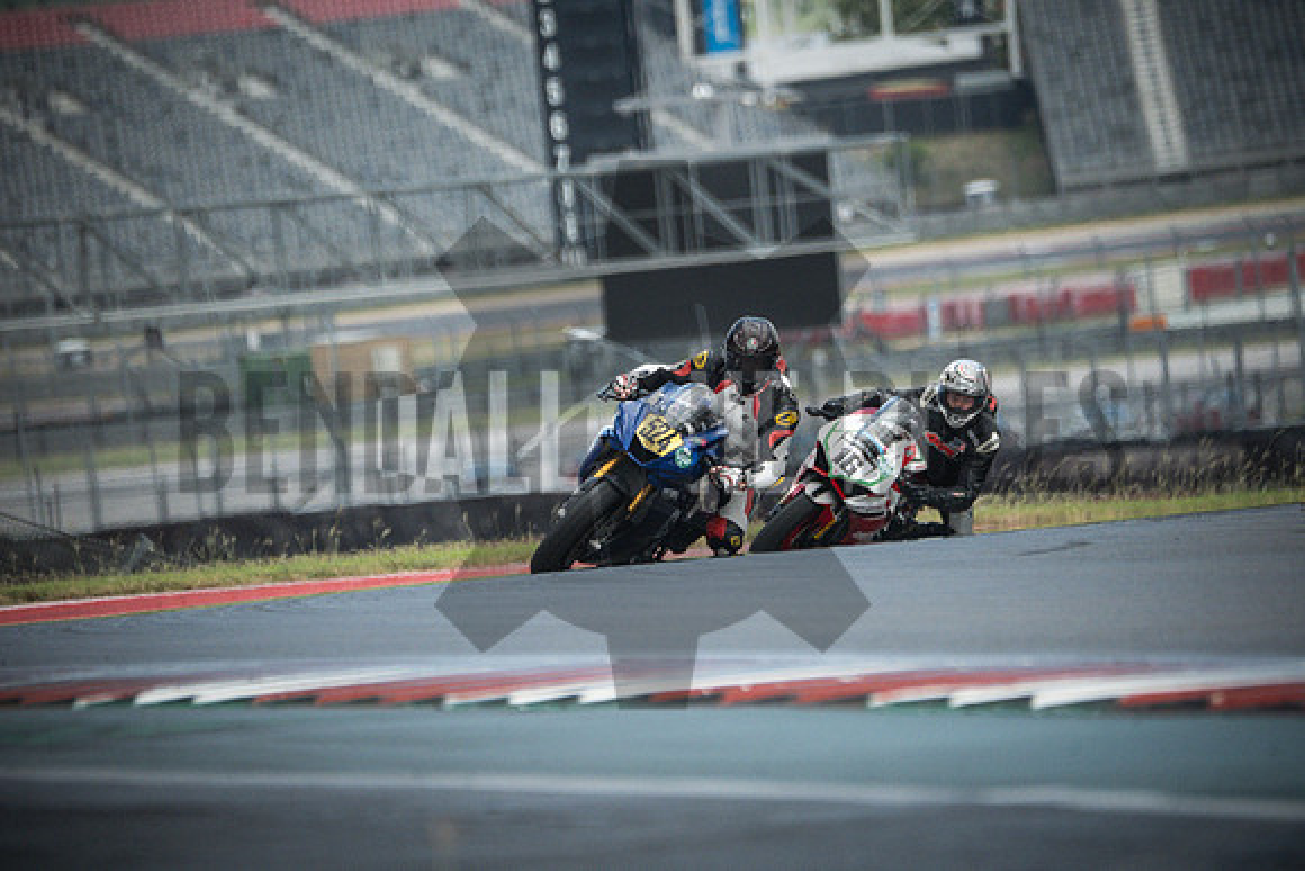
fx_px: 21754
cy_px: 436
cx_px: 652
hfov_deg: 3.4
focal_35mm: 600
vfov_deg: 2.3
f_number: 5.6
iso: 2500
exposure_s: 1/2500
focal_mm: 400
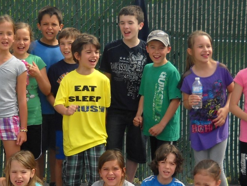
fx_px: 635
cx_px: 84
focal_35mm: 89
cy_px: 120
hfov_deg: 21.9
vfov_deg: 16.6
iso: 64
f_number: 5.5
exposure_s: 1/161
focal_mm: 6.72
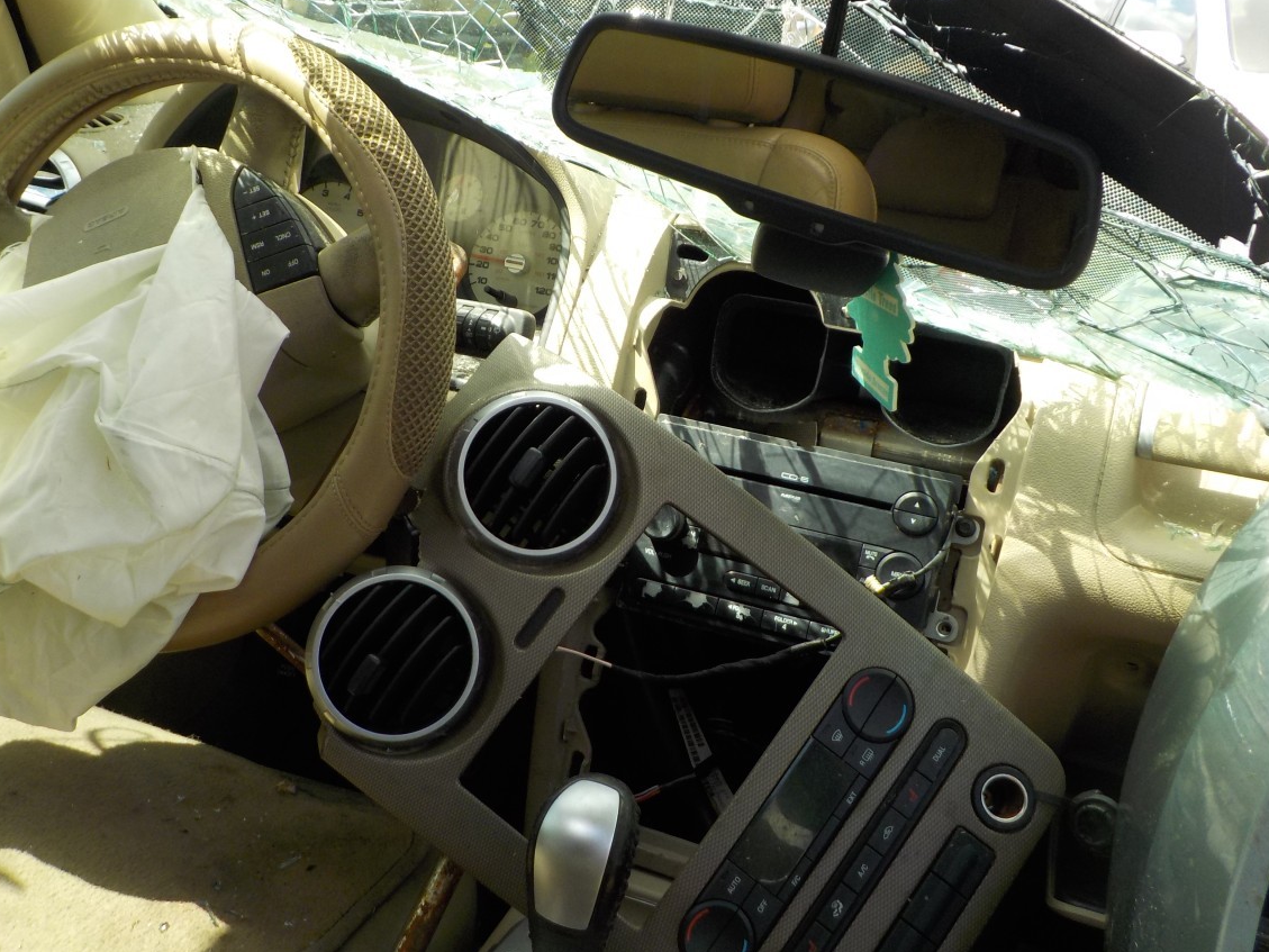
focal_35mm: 34
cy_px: 426
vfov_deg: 41.7
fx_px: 1247
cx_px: 590
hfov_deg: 53.9
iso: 125
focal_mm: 4.1
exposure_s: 1/250
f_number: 3.3
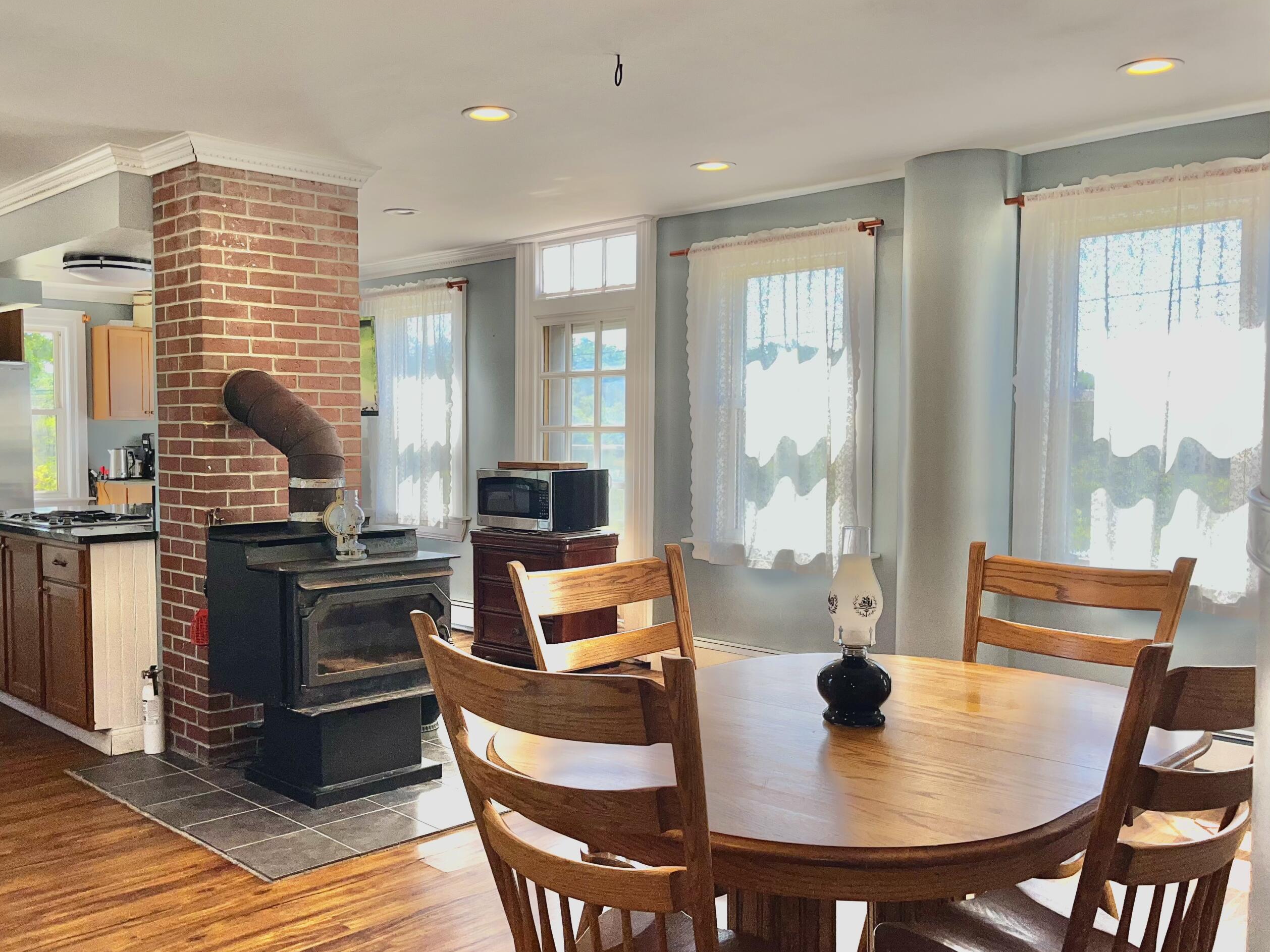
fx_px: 1137
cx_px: 571
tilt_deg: -3.3
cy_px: 479
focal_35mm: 31
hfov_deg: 58.2
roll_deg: -0.7
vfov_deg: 45.4
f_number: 1.6
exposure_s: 1/445
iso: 32
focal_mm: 5.1
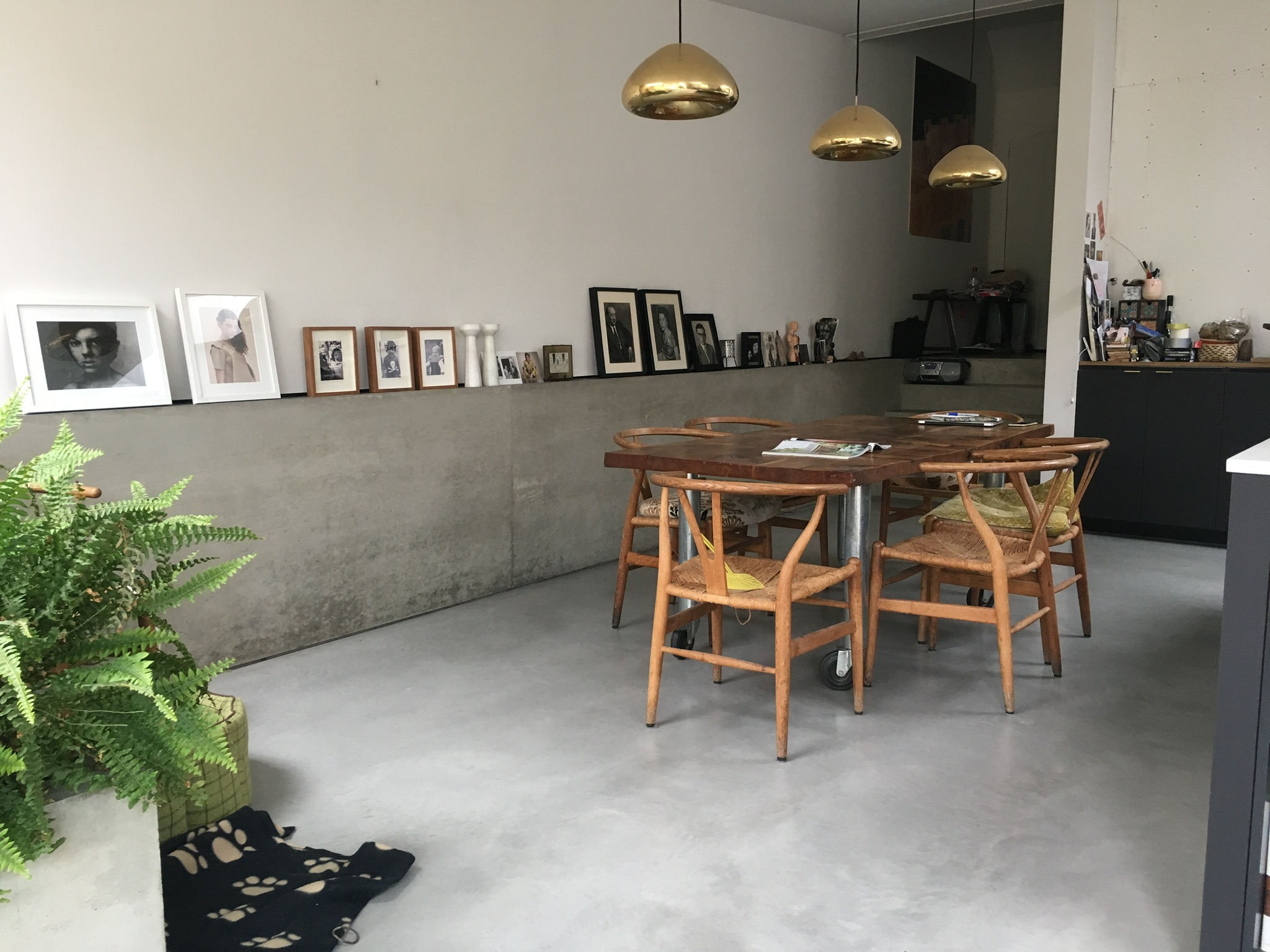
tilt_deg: -8.1
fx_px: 1064
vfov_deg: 48.2
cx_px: 635
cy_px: 476
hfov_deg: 61.7
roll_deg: +0.2
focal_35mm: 29
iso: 100
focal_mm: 4.15
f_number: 2.2
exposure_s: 1/33
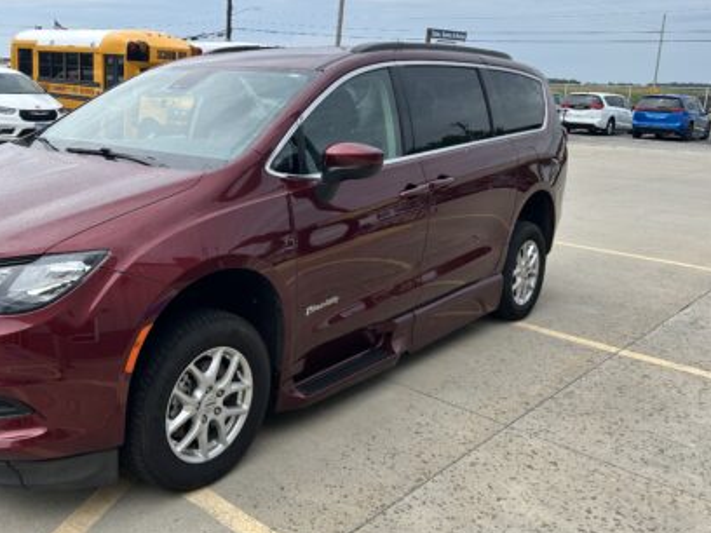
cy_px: 233
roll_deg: -2.2
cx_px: 261
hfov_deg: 53.3
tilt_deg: -10.4
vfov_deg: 41.7
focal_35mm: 34
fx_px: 698
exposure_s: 1/2404
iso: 50
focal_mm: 5.7
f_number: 1.5
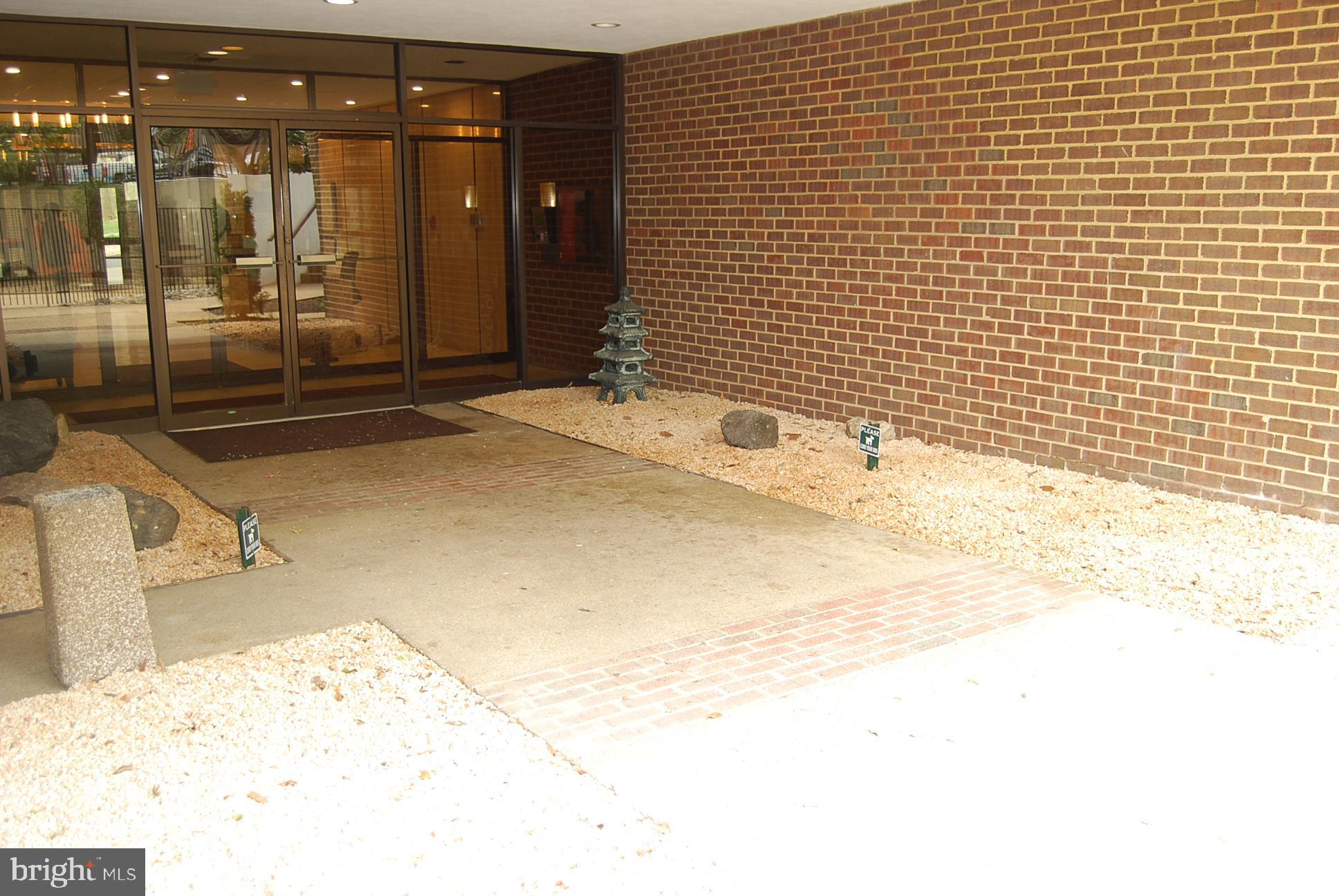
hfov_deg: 57.2
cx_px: 670
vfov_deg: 40.1
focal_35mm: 33
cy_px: 448
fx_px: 1229
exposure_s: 1/60
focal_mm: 22
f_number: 3.8
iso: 250
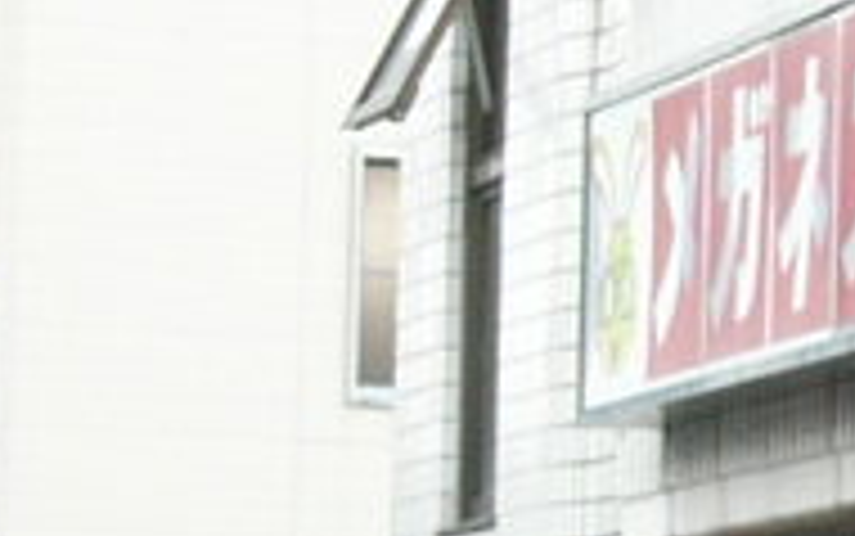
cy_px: 531
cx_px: 1953
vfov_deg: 3.5
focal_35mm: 378
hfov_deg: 5.4
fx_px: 8813
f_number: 3.4
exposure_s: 1/40
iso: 100
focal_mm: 8.8
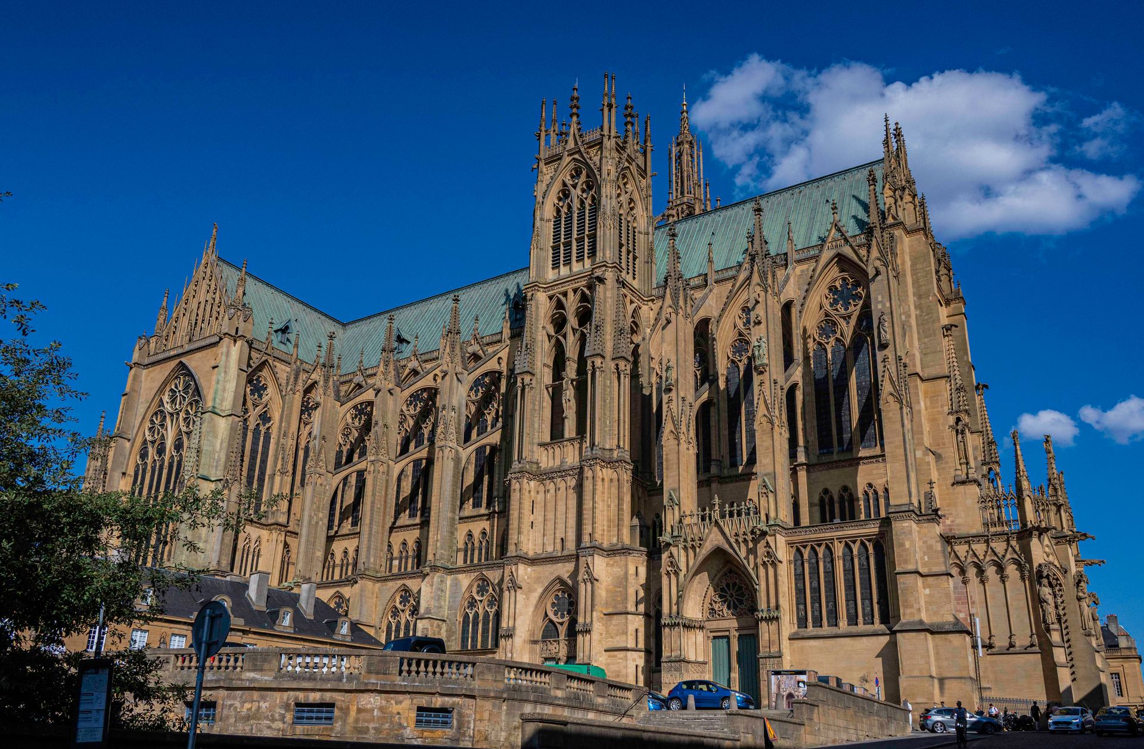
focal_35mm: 31
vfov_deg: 42.2
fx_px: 969
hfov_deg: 61.1
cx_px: 571
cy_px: 423
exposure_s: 1/5000
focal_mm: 27.5
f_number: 7.1
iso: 1000
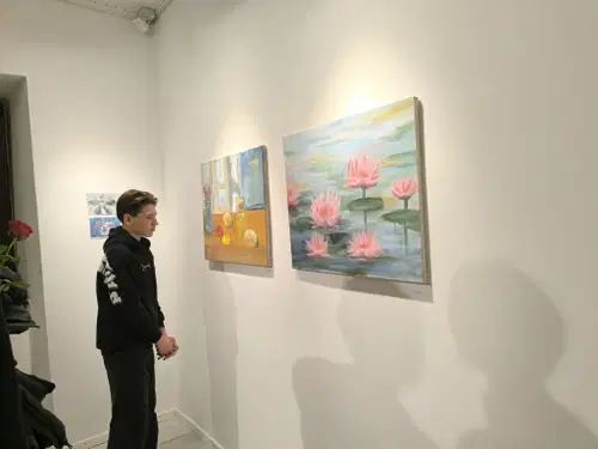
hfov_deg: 73.9
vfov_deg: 58.9
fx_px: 397
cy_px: 224
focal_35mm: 23
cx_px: 299
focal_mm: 6.14
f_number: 1.65
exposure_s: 1/100
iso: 200
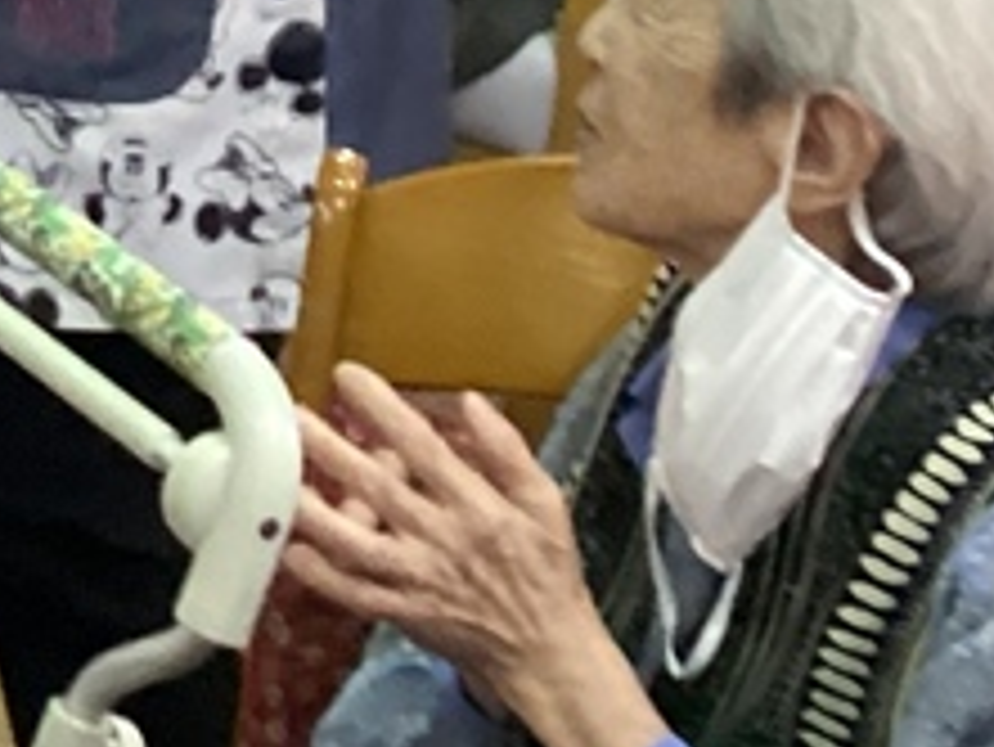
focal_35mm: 140
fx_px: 4022
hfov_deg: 12.6
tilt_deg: -5.4
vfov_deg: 9.6
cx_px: -918
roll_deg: -5.4
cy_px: -904
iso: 320
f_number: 2.4
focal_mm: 3.3
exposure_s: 1/40
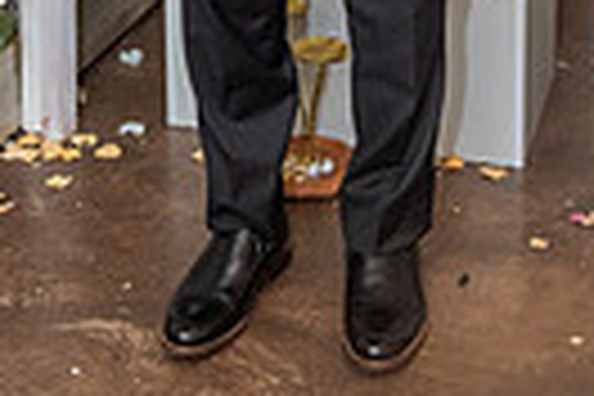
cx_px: 310
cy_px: -454
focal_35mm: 119
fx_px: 1963
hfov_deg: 17.2
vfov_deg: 10.4
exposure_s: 1/125
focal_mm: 35
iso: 1600
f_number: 4.5
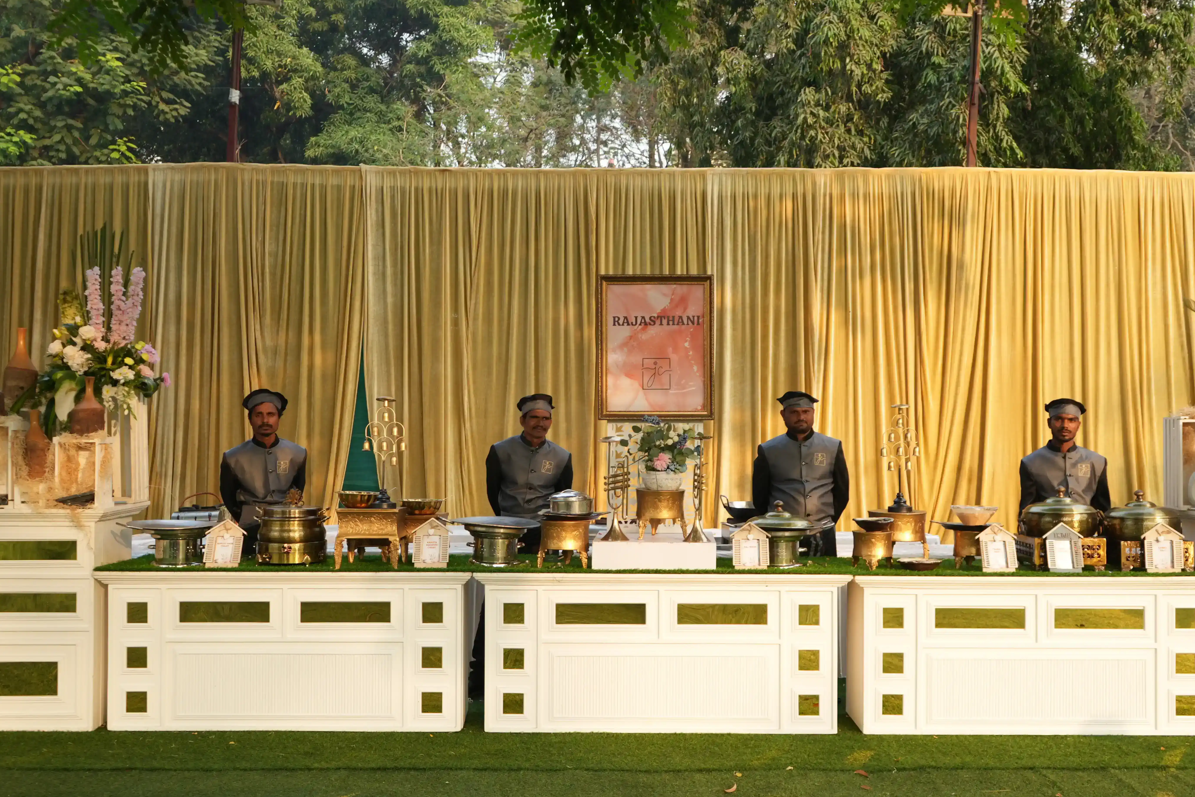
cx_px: 645
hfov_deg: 51.8
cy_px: 400
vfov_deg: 35.9
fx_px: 1228
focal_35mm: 37
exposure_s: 1/160
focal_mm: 29
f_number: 3.5
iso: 160
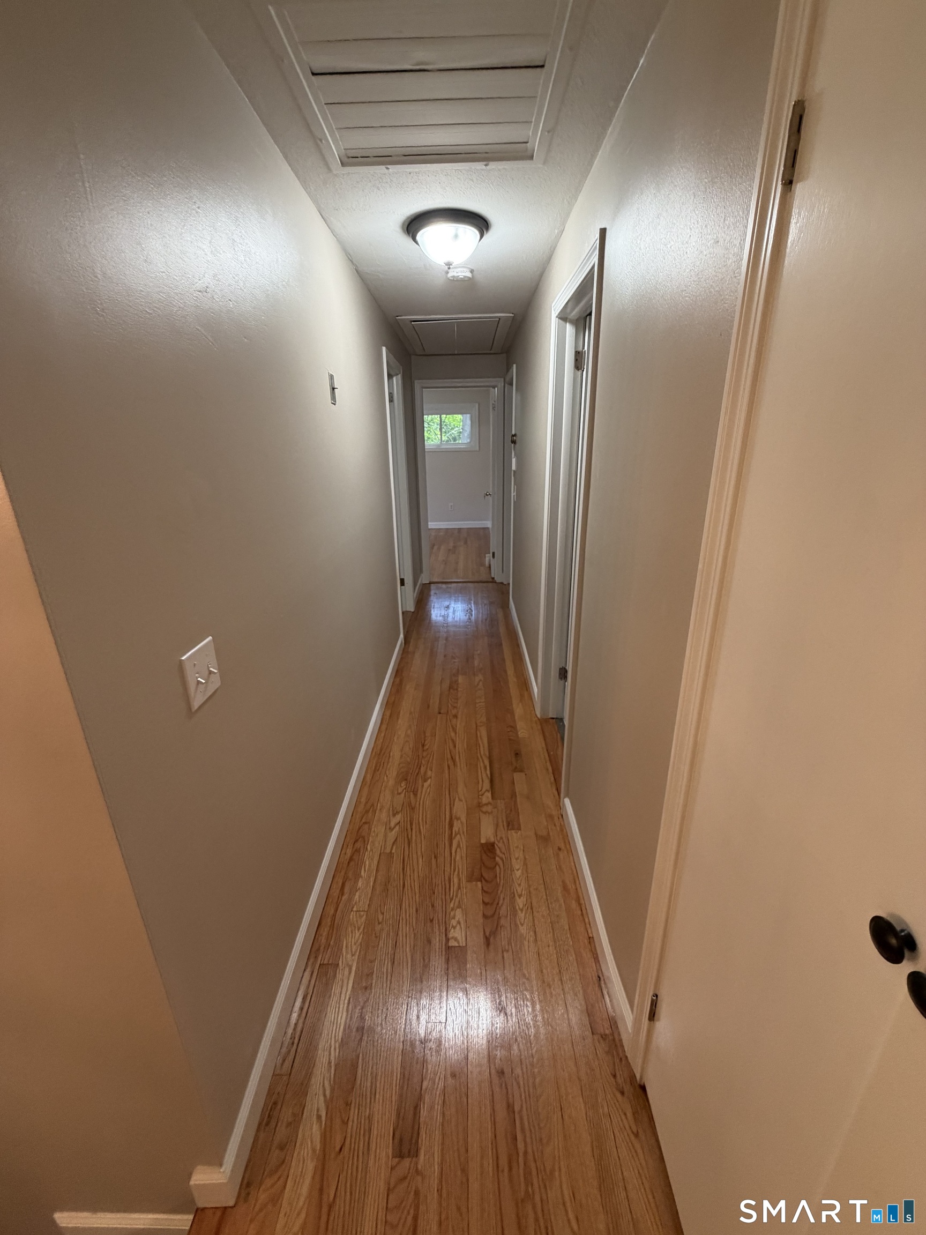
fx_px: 499
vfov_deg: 102.1
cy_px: 618
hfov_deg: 85.7
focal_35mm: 14
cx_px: 463
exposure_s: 1/60
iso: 200
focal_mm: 2.22
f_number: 2.2
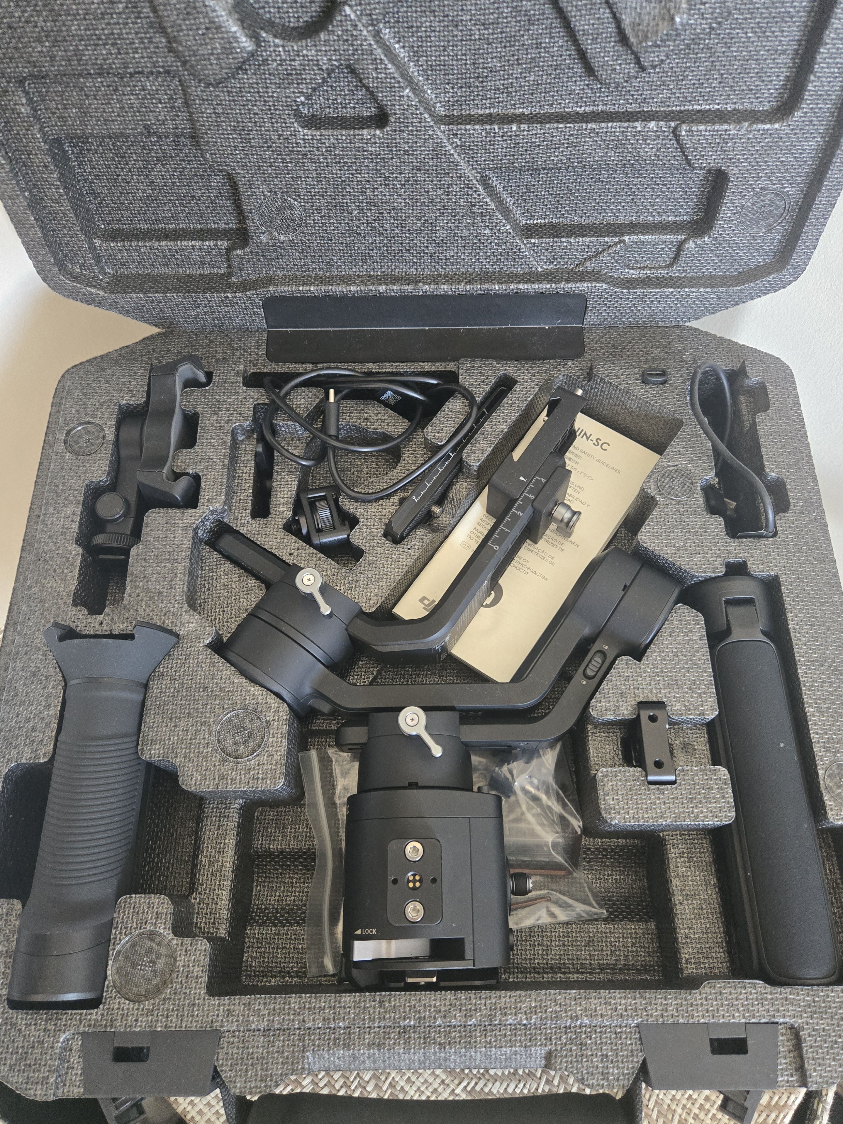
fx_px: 779
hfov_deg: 56.8
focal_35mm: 24
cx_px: 439
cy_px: 572
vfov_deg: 71.6
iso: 1250
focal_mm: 5.4
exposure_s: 1/101
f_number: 1.8
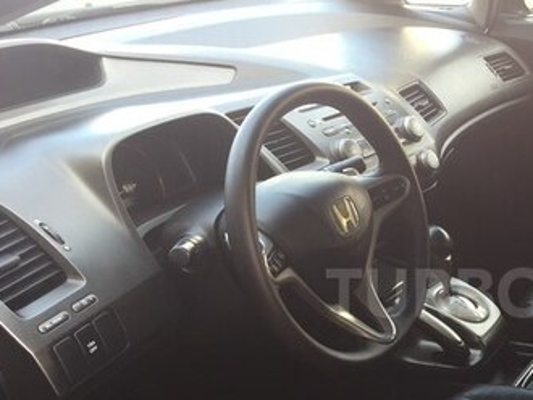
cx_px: 491
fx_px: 894
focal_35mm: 58
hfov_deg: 31.5
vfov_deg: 25.0
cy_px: 293
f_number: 2.2
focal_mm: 4.15
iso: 40
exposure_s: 1/100
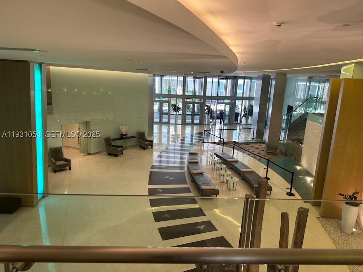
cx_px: 182
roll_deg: -3.2
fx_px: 252
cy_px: 136
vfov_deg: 56.8
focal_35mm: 24
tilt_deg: -11.7
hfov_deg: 71.6
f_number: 1.78
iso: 125
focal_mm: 6.86
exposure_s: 1/60
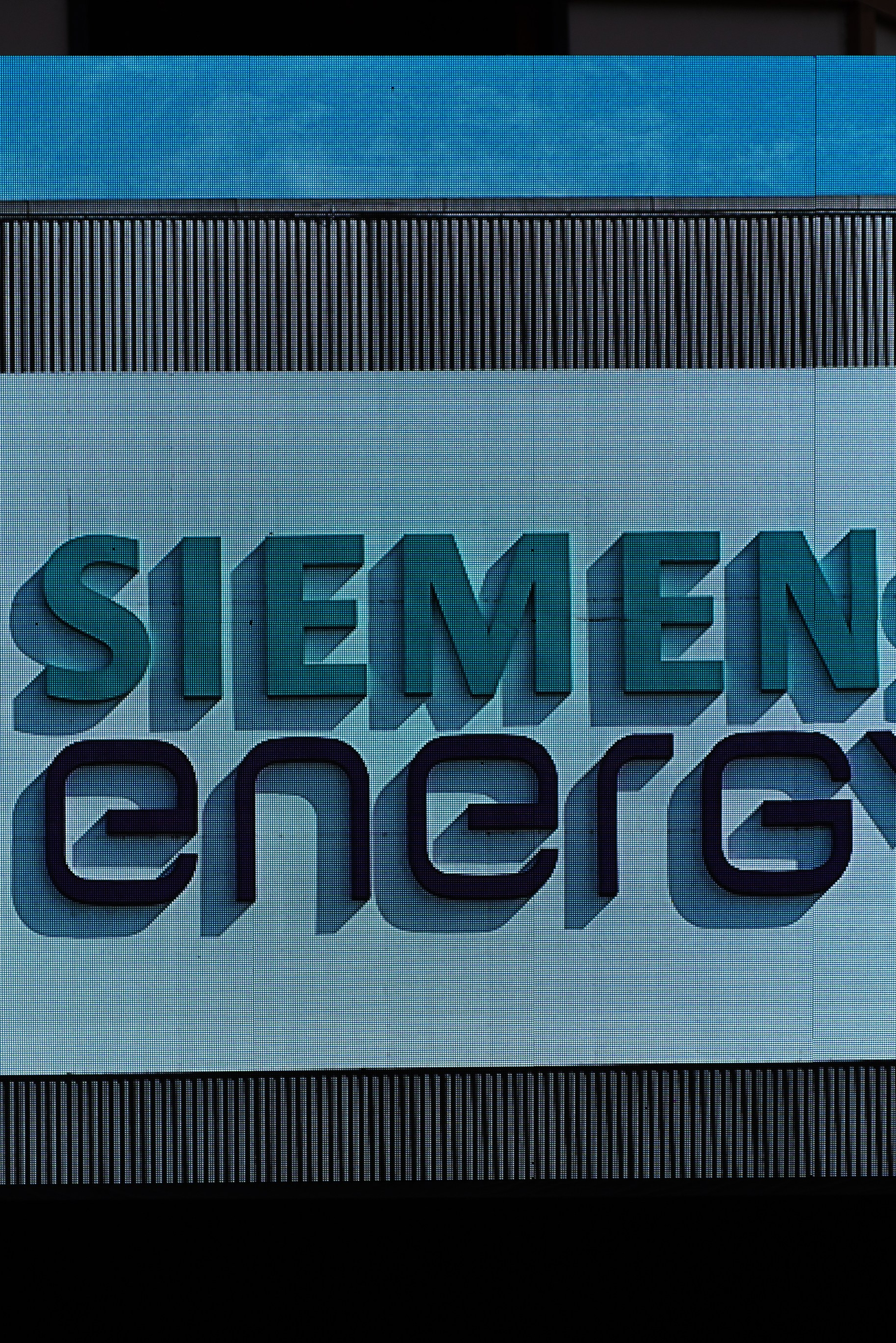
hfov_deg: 27.0
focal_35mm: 50
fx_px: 1867
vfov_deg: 39.6
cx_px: 448
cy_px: 672
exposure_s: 1/800
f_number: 2.8
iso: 100
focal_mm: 50
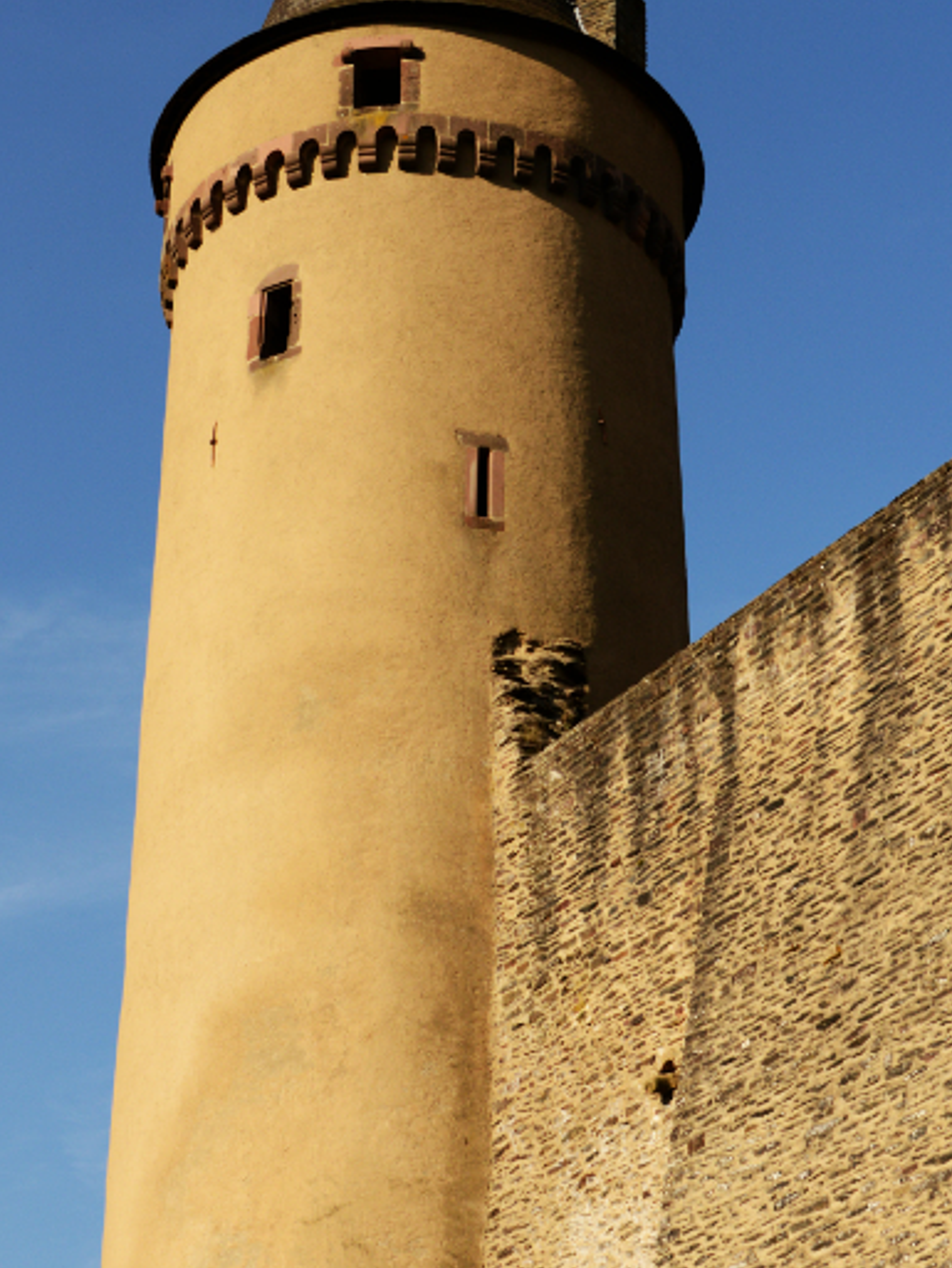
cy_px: 583
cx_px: 513
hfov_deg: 19.6
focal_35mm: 75
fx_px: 2749
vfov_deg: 26.0
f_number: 5.6
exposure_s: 1/2500
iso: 400
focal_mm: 40
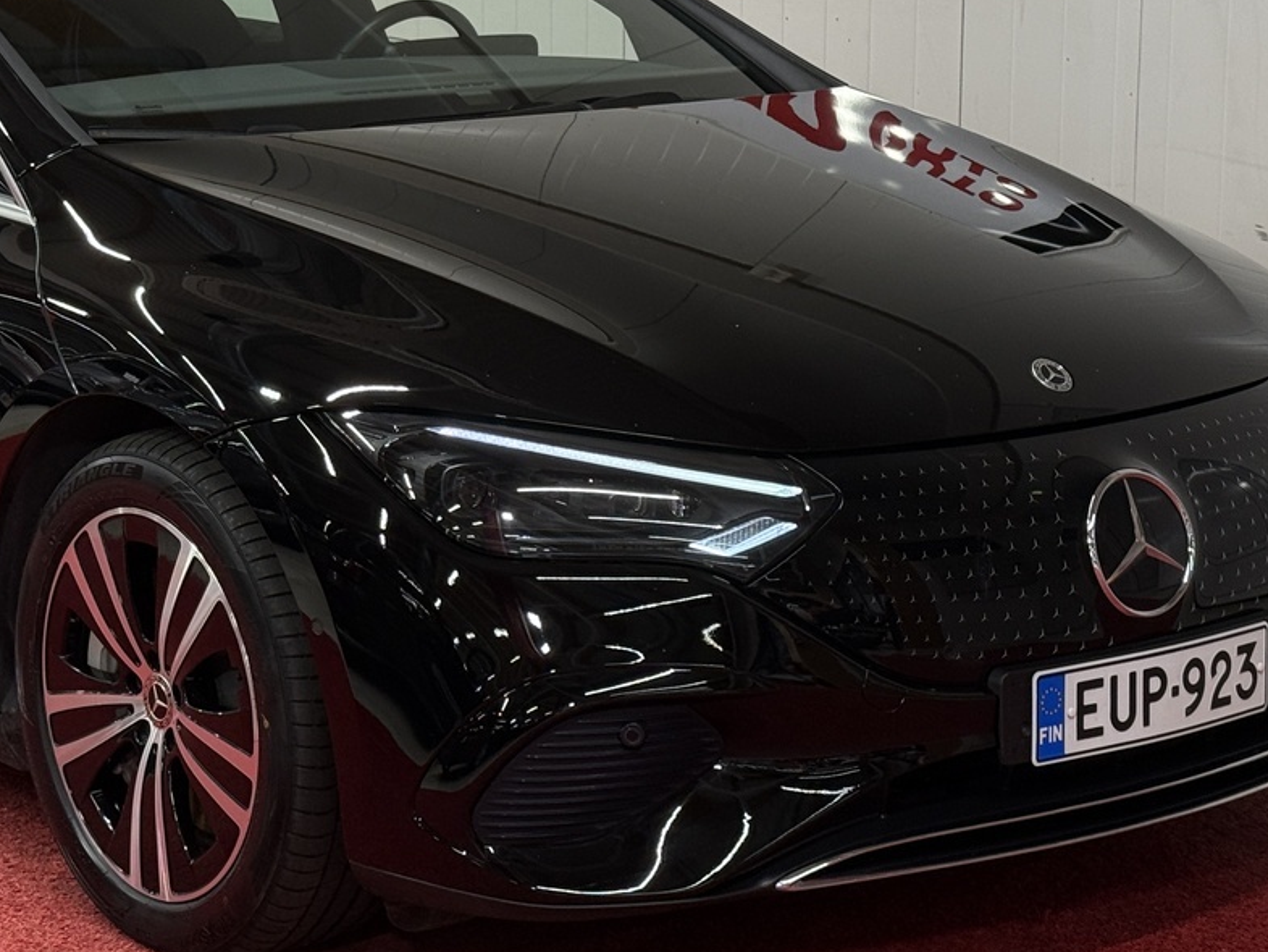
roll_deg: +0.8
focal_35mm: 88
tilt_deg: -8.3
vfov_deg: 16.8
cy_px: 331
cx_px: 323
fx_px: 3224
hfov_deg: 22.1
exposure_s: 1/102
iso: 80
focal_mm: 6.76
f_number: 1.78
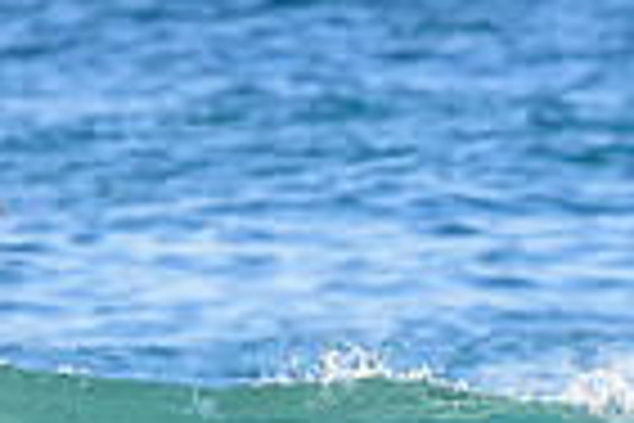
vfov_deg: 0.6
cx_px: -10
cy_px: 556
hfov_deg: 0.9
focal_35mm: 2376
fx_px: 41841
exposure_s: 1/2000
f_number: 11
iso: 2500
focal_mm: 550
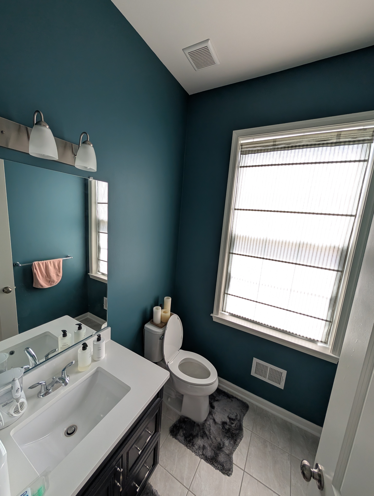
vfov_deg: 110.5
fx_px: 172
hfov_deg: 94.6
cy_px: 248
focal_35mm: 12
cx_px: 187
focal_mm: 2.02
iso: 84
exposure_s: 1/90.9
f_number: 1.7
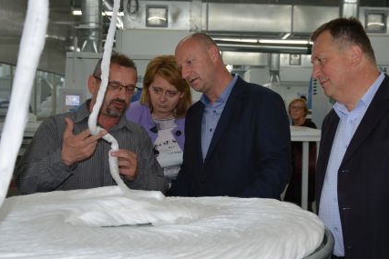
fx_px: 627
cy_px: 114
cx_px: 242
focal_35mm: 58
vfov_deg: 23.4
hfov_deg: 34.3
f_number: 4.2
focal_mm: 28
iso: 1000
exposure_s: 1/200
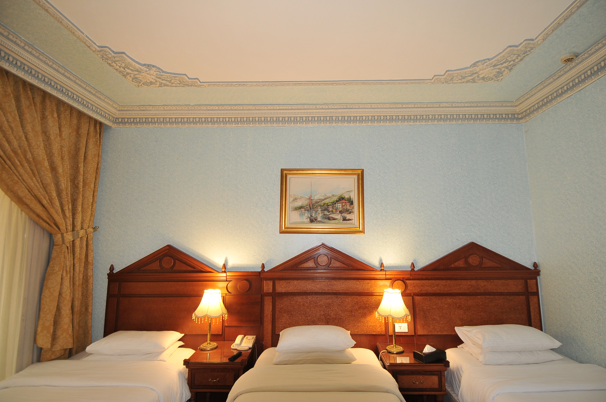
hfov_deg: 90.1
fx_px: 303
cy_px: 201
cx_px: 303
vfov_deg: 67.2
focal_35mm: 18
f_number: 4.5
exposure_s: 1/30
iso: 500
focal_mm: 12
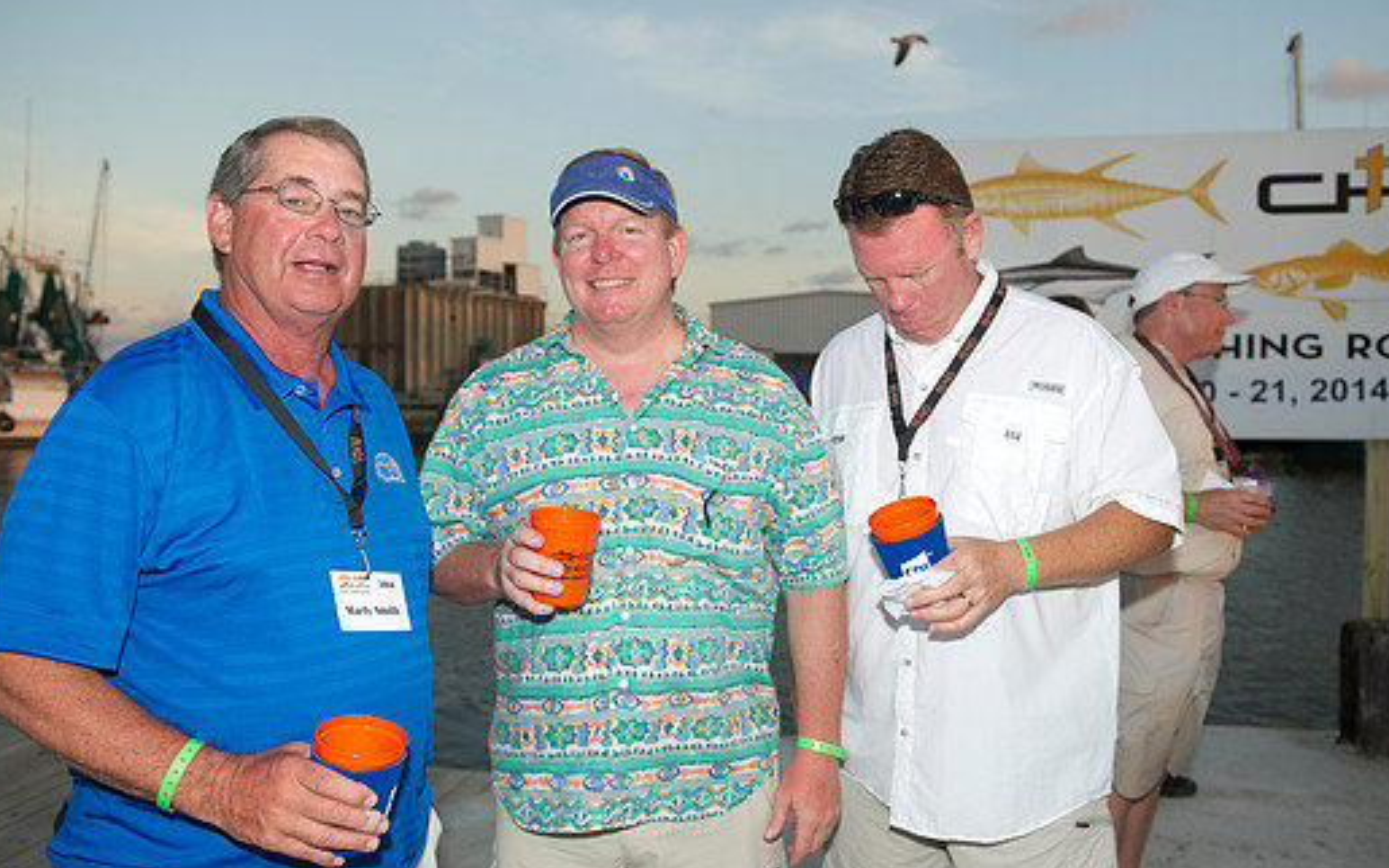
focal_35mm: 31
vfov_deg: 40.6
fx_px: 1174
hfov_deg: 61.2
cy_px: 407
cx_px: 747
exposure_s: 1/200
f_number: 3.5
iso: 125
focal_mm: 27
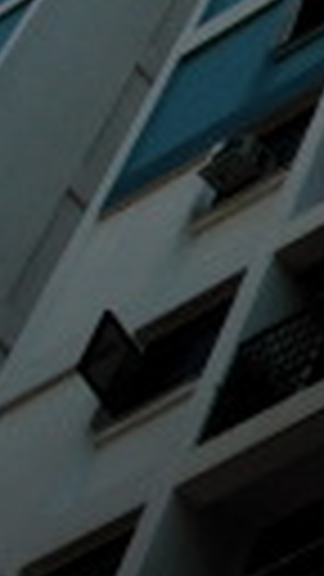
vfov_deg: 13.1
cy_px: -38
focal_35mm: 162
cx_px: 792
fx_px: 2474
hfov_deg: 7.0
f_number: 14
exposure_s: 1/400
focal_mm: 24
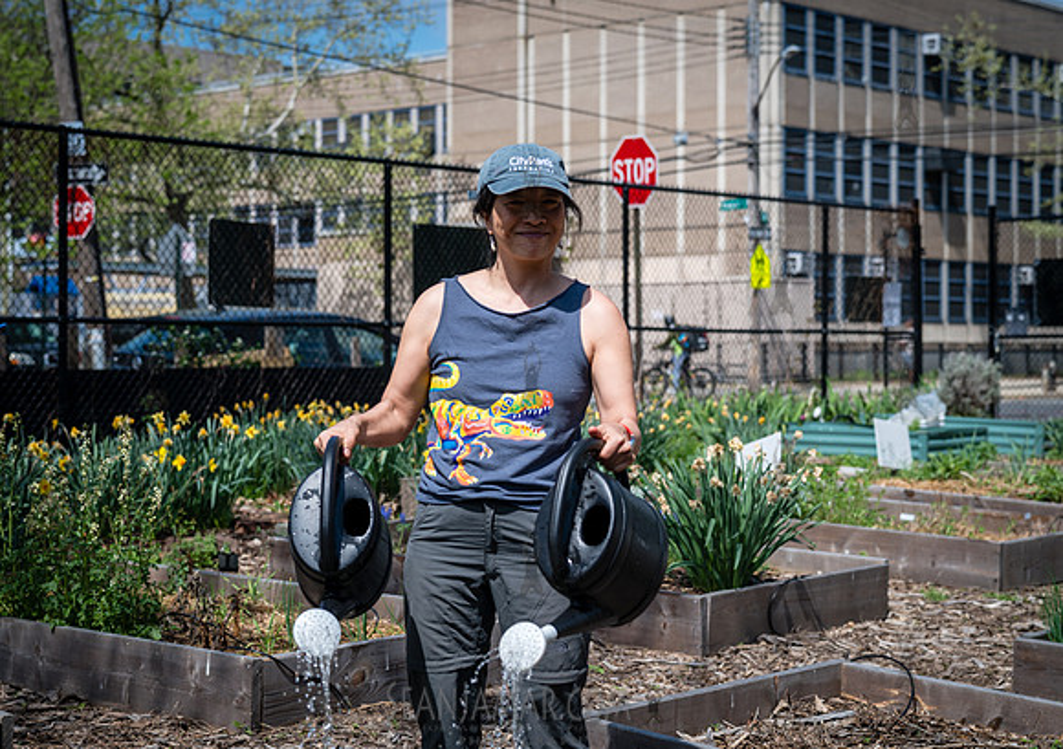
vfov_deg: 21.9
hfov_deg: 30.6
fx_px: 1940
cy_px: 337
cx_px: 507
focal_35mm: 65
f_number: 3.5
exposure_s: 1/1250
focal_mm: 55
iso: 100
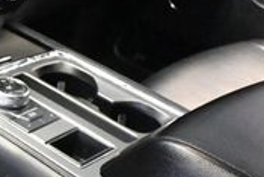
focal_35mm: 107
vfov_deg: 12.8
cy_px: 36
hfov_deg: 16.8
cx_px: -163
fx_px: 785
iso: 12800
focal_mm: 19.5
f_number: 3.8
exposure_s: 1/50
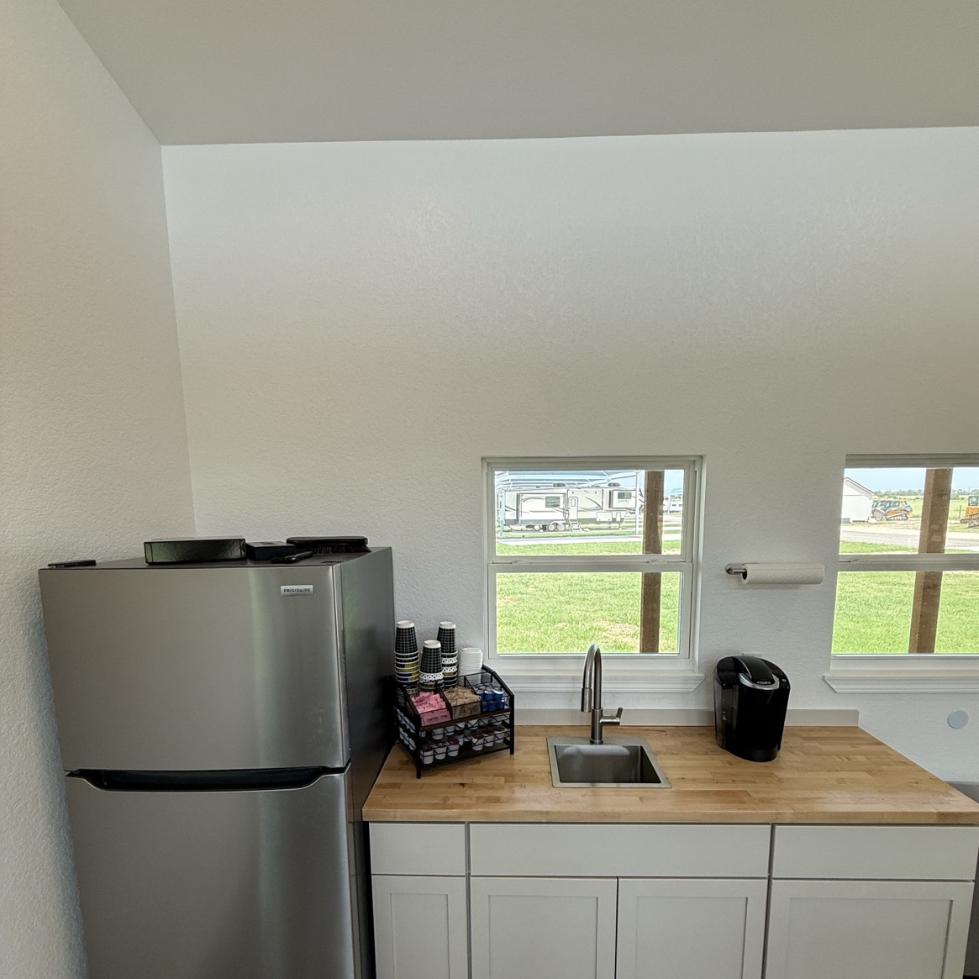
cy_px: 587
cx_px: 502
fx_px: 544
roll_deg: +1.2
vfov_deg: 83.0
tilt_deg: -7.1
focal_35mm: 17
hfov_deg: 84.0
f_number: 2.2
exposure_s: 1/183
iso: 64
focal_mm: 2.22
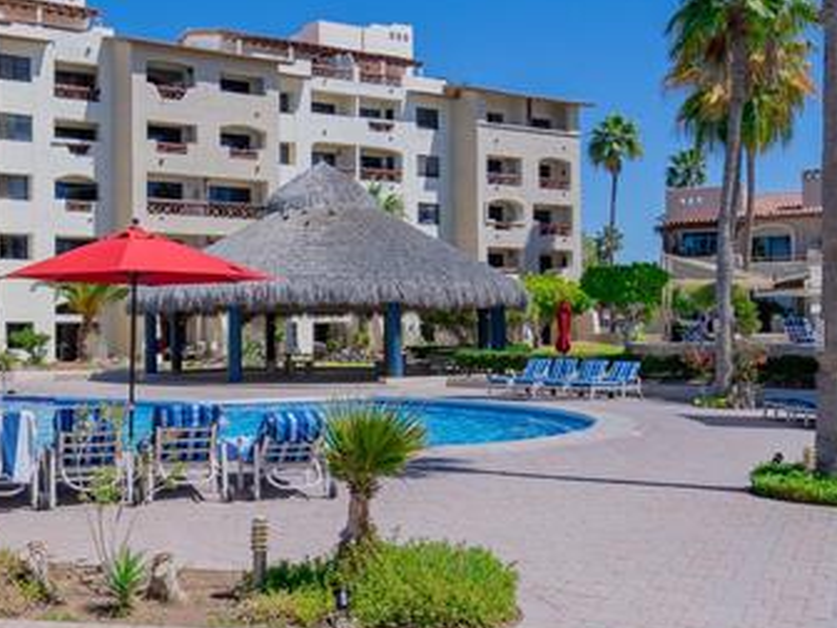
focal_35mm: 41
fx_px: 991
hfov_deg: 43.6
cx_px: 167
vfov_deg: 35.1
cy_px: 314
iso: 125
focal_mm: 14
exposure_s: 1/1000
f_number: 6.7
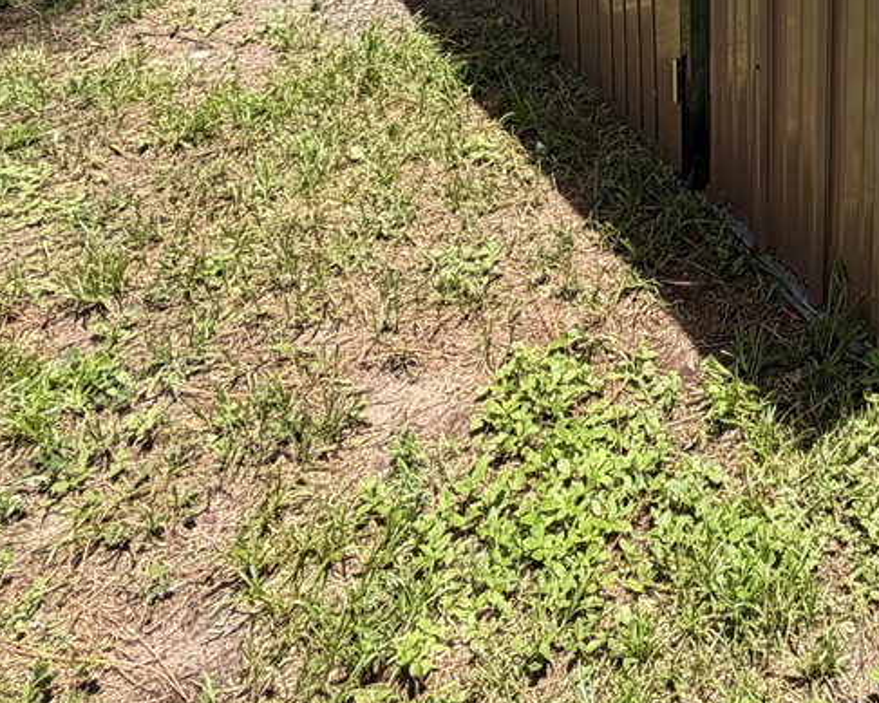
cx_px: 1007
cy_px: -304
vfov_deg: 26.2
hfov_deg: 34.4
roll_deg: -2.1
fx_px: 1171
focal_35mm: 45
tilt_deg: -8.1
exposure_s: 1/619
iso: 40
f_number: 2.2
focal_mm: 2.22
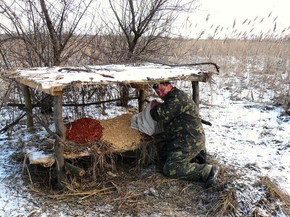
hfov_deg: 51.4
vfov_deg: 39.7
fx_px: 302
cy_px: 108
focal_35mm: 36
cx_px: 145
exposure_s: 1/160
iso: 100
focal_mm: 6
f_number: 4
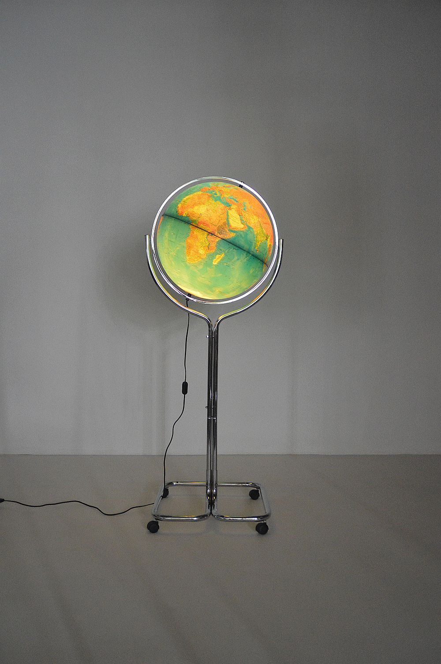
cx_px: 220
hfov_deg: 39.9
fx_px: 607
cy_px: 332
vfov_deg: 57.3
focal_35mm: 33
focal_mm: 22
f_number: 3.5
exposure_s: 1/60
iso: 3200
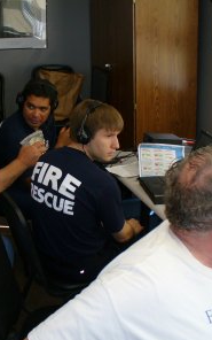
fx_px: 490
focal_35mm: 53
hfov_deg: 24.3
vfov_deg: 38.2
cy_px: 171
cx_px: 77
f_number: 2.8
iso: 100
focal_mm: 6.1
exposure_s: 1/60
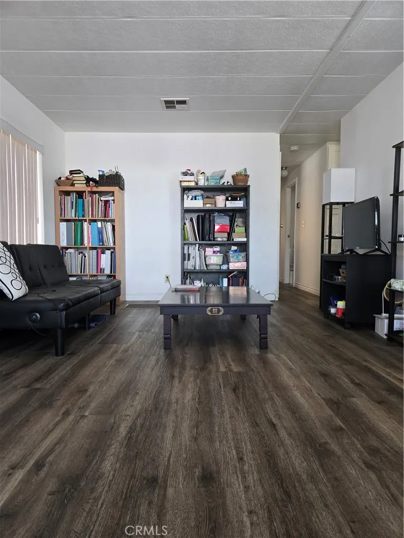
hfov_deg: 58.9
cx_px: 202
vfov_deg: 73.9
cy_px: 269
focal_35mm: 23
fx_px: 358
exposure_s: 1/120
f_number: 1.8
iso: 400
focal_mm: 5.4
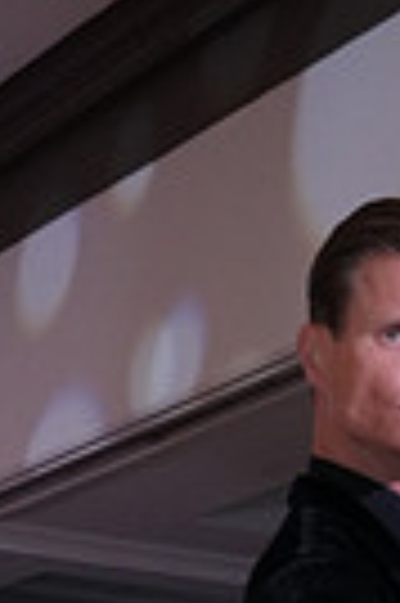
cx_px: 375
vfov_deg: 10.2
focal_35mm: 191
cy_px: 1062
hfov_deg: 7.2
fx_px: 3191
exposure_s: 1/250
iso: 2500
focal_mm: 44
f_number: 5.6
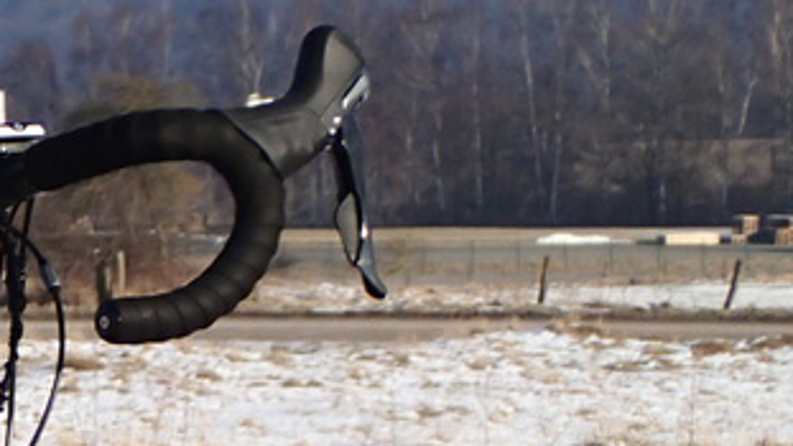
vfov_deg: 6.2
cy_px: 693
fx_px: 4059
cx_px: -717
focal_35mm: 193
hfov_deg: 10.4
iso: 100
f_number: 11
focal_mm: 7.86
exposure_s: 1/125
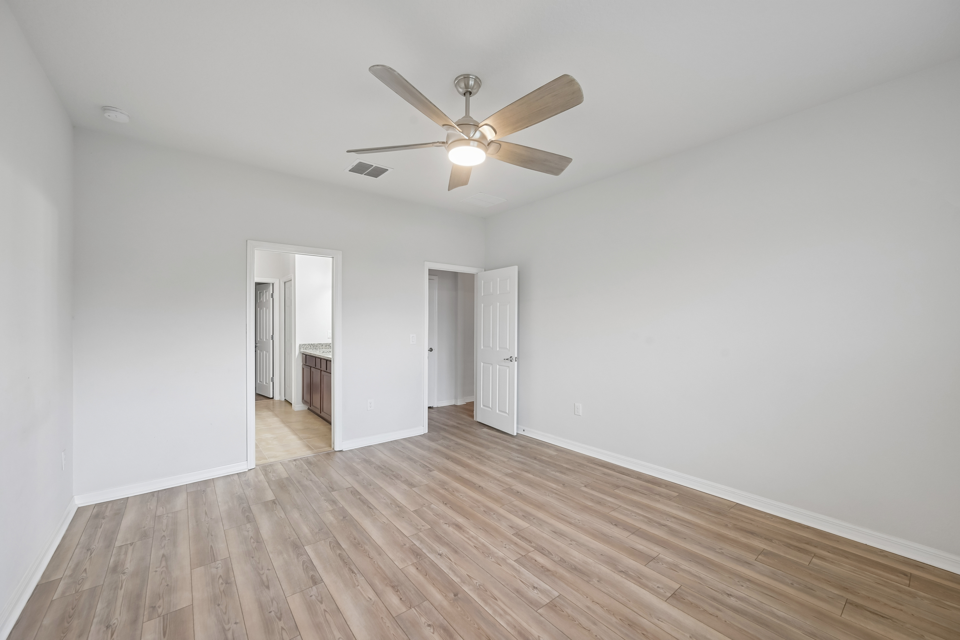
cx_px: 480
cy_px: 320
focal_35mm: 14
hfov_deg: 104.3
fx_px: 373
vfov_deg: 81.2
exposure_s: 1/13
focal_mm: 14
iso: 400
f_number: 8
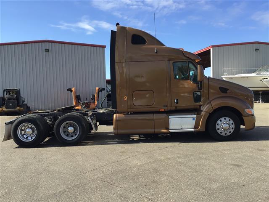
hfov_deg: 58.4
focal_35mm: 31
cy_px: 101
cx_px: 134
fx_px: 241
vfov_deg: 45.4
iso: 25
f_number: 2.4
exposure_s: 1/702
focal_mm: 3.3
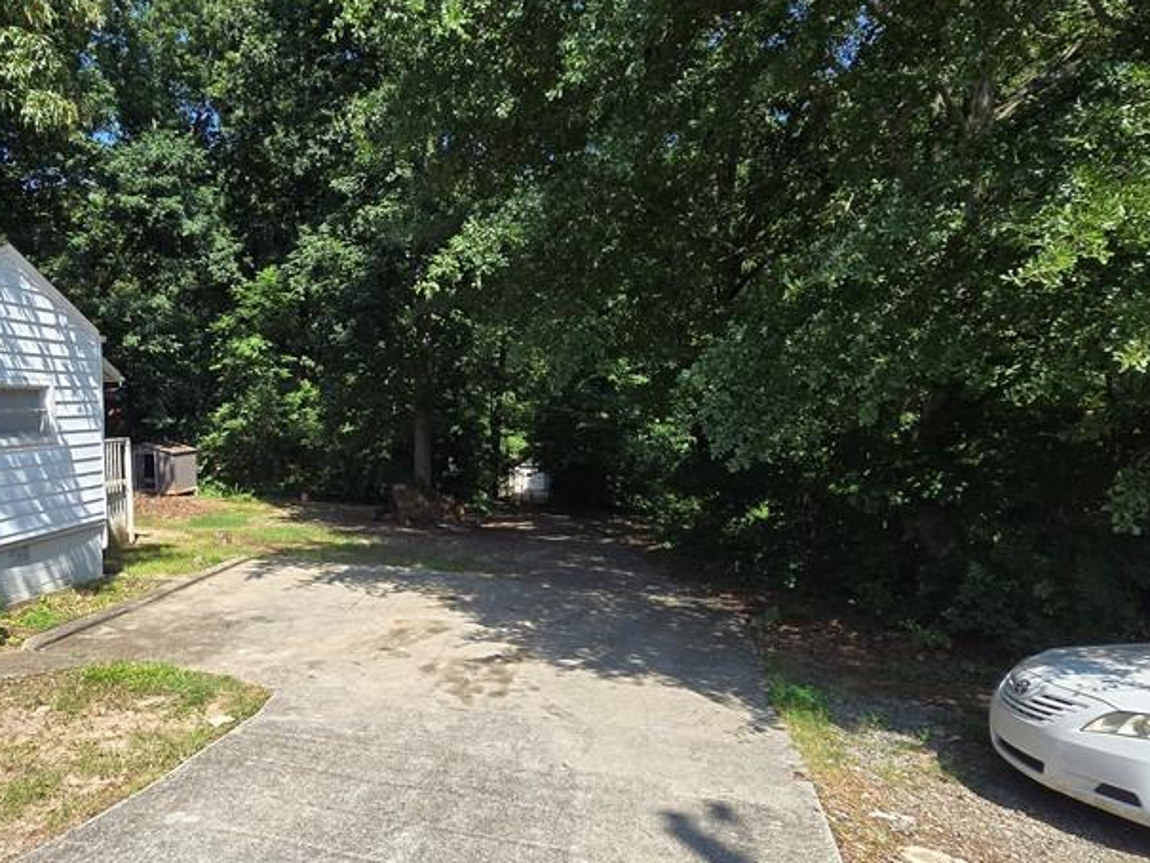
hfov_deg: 73.8
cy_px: 468
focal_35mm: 22
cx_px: 373
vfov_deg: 61.0
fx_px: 731
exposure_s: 1/1011
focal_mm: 2.2
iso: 50
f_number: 2.2
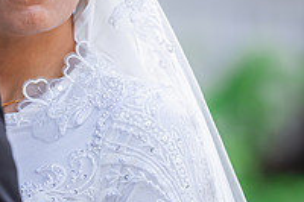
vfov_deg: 4.1
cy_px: 28
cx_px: 76
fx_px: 2843
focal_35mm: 337
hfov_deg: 6.1
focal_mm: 116
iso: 200
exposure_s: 1/800
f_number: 2
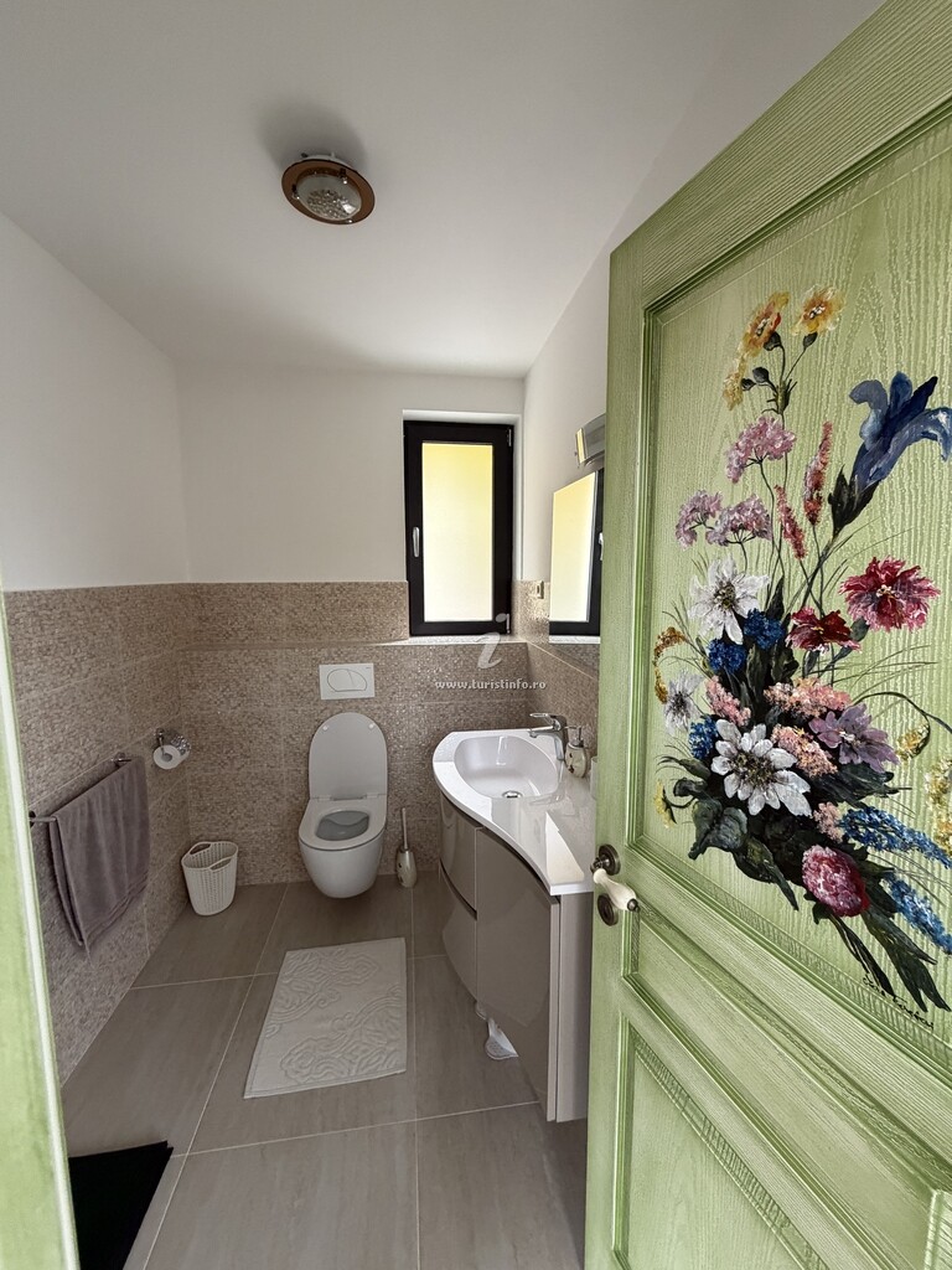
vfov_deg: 102.1
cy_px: 635
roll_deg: +0.2
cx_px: 476
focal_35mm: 14
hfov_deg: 85.7
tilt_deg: -5.8
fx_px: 513
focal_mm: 2.22
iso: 320
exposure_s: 1/63
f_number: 2.2
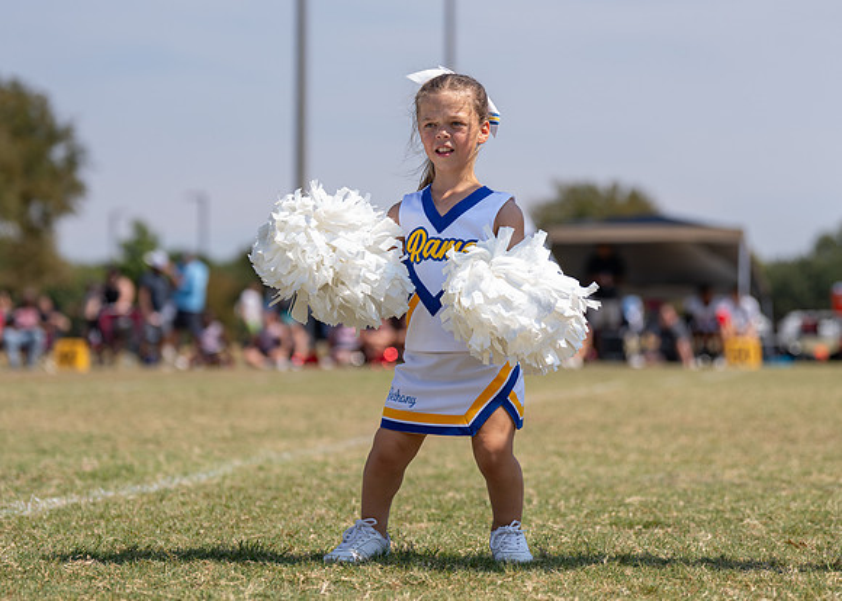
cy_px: 223
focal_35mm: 156
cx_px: 408
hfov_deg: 12.9
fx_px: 3723
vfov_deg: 9.2
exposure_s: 1/1600
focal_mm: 105
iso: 80
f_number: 2.8
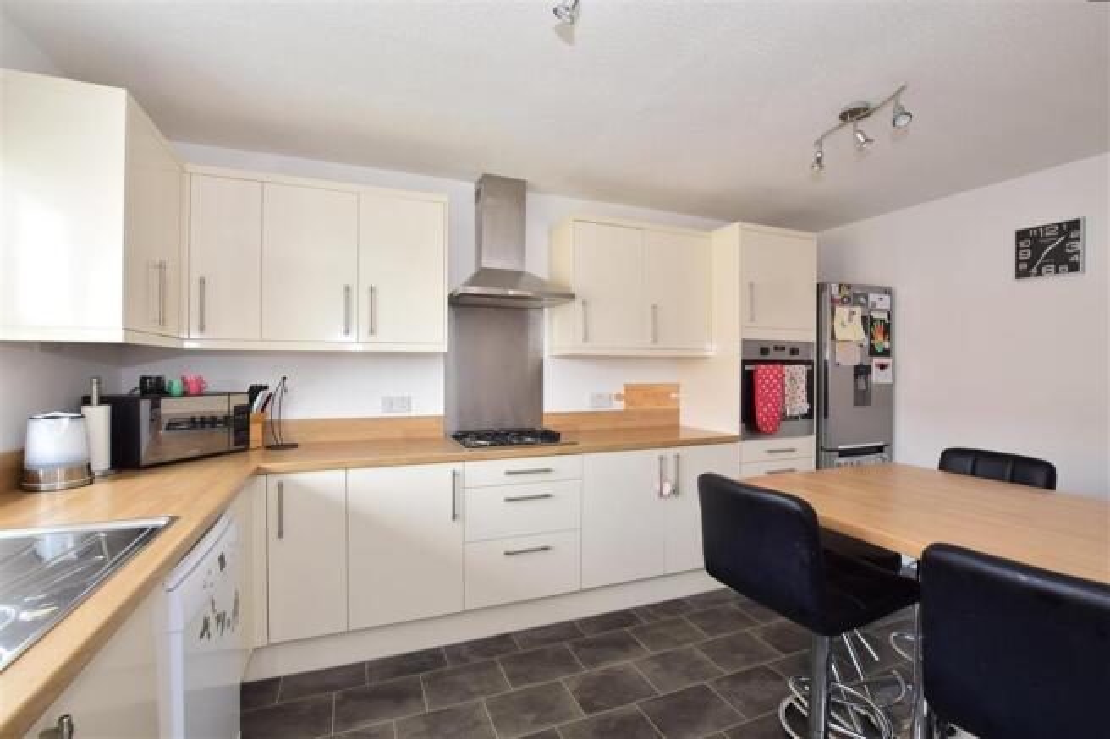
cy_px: 370
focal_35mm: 15
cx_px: 555
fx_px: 462
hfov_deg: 100.4
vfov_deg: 77.3
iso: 200
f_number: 9
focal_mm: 10
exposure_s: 1/8
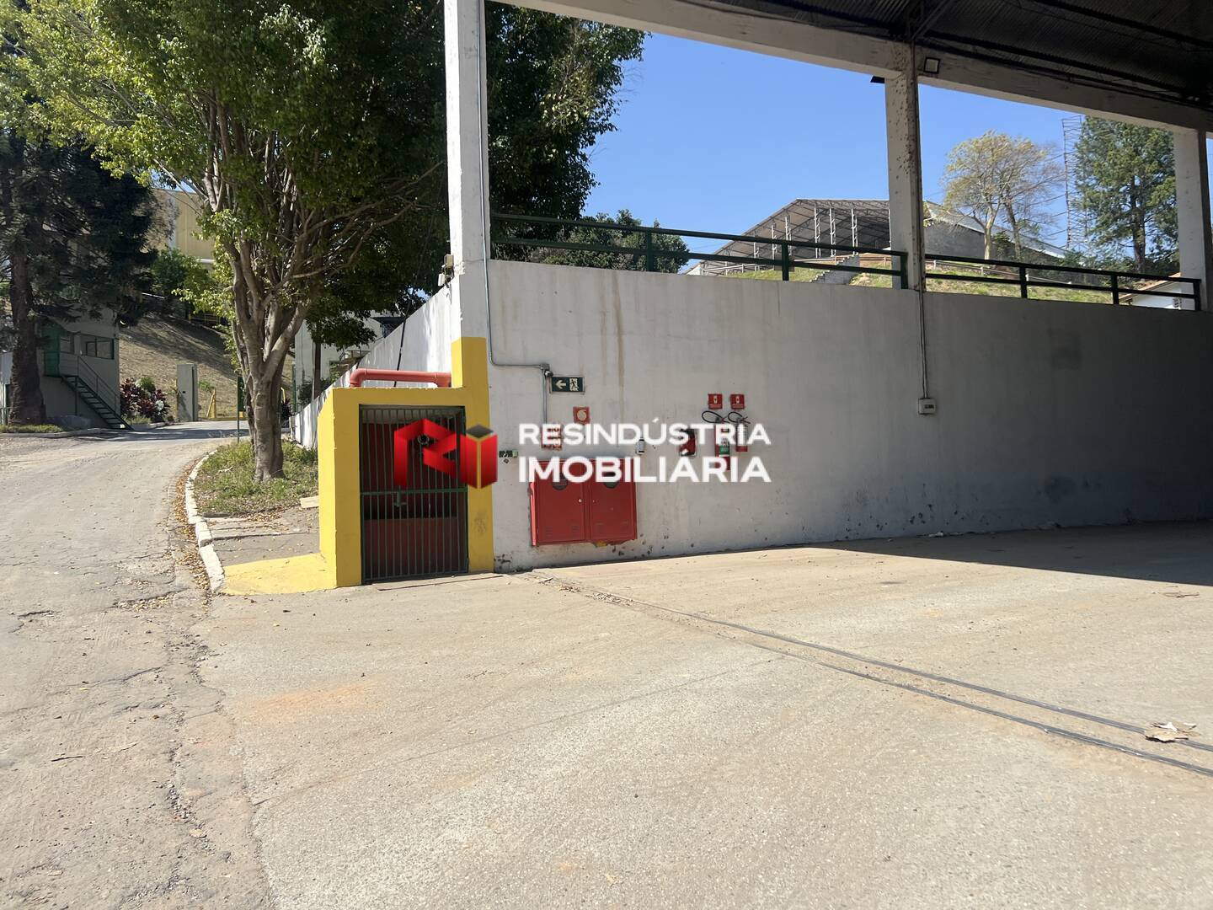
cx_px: 606
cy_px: 455
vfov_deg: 53.1
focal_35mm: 26
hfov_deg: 67.3
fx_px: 911
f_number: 1.5
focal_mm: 5.7
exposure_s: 1/4274
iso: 50
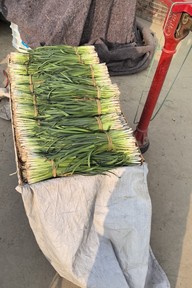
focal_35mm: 32
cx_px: 71
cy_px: 134
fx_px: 256
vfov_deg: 58.7
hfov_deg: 40.8
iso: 50
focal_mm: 5.75
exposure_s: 1/1961
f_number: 2
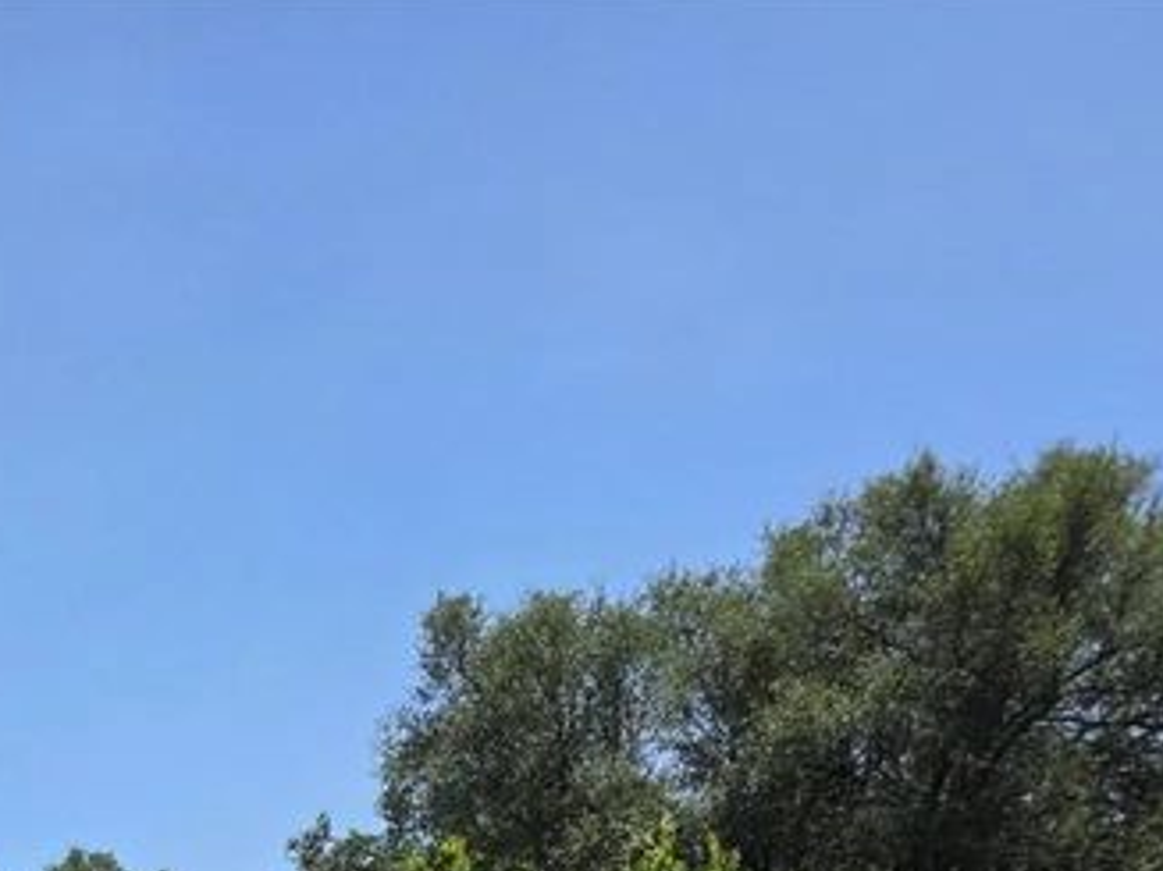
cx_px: -309
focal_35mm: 72
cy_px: 1351
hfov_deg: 24.0
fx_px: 2418
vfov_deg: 18.0
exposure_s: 1/6355
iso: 80
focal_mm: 6.3
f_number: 1.7
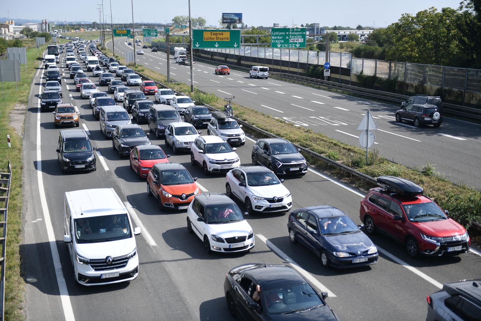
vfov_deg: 27.0
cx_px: 240
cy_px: 160
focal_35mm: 50
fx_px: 668
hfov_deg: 39.6
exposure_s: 1/2000
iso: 100
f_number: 2.8
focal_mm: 50
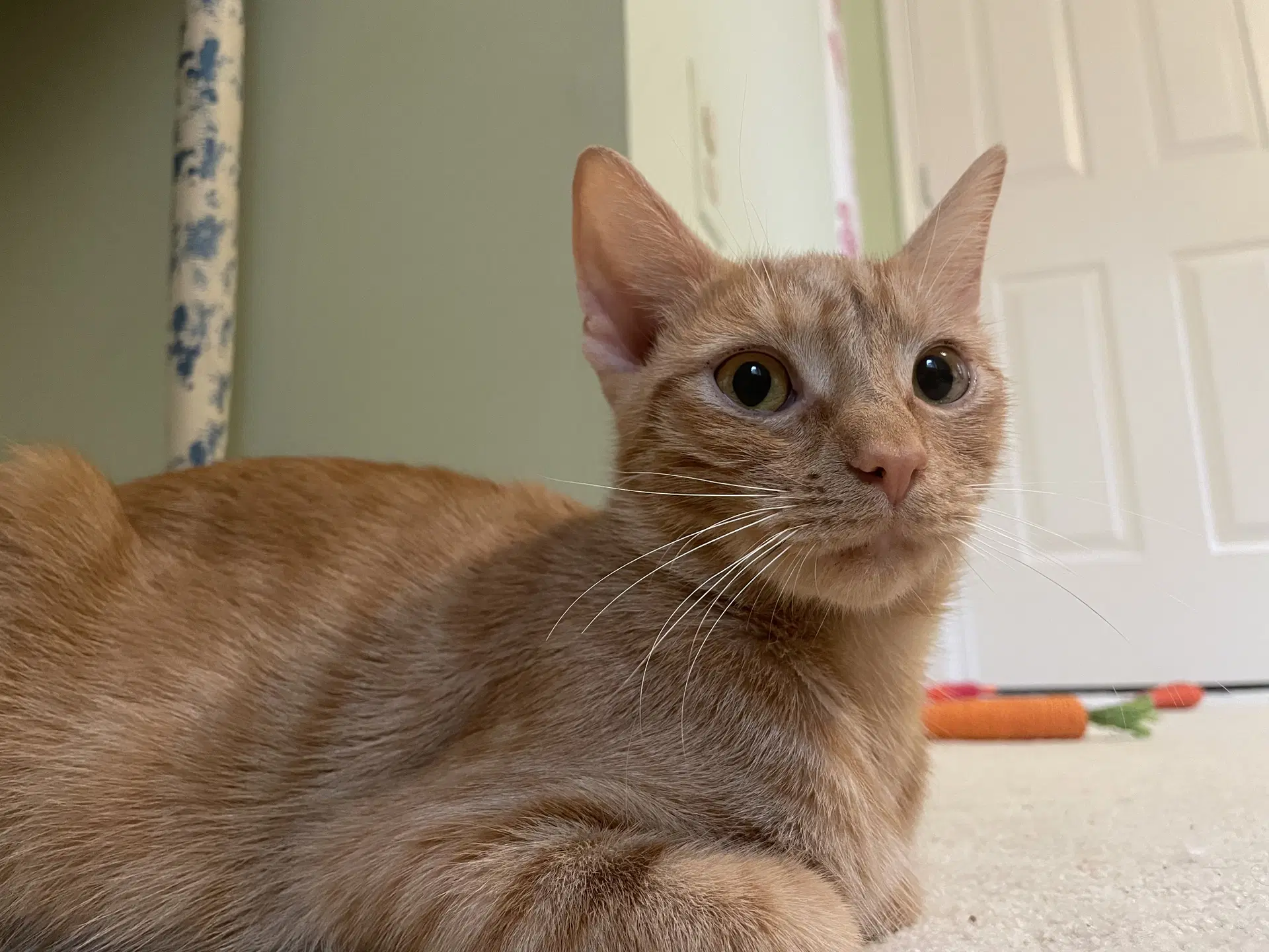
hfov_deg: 67.3
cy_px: 476
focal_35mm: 26
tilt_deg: +12.6
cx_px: 634
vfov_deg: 53.1
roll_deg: +1.5
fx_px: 953
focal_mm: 4.2
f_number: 1.6
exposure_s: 1/40
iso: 400
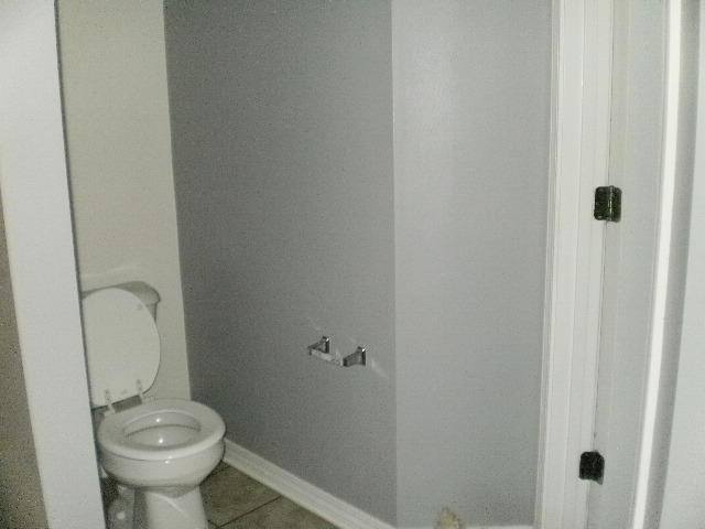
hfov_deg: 49.0
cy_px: 264
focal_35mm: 38
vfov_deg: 37.7
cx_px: 352
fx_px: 774
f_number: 3.1
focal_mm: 6.3
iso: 400
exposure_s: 1/250
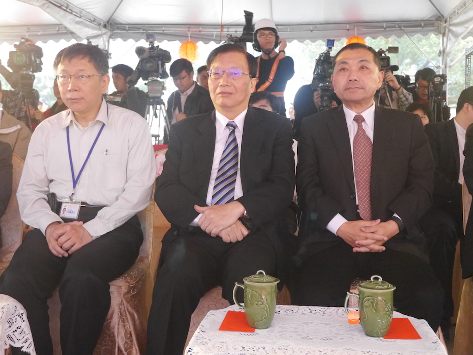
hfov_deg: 41.2
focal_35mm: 46
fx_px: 629
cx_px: 236
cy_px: 178
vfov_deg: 31.5
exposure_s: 1/60
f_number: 4.7
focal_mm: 23
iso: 2500
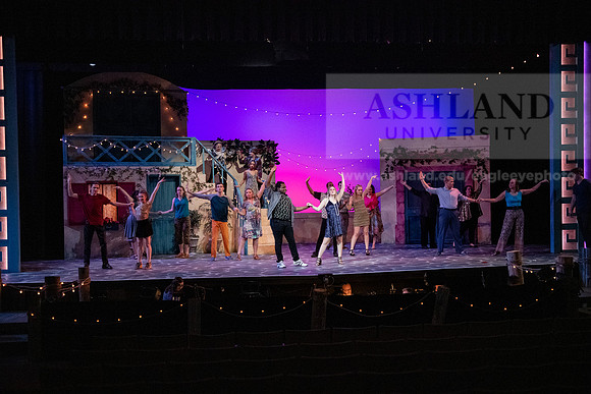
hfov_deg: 48.4
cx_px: 296
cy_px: 197
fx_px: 657
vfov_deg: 33.4
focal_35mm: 40
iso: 6400
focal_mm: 40
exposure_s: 1/400
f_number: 2.8
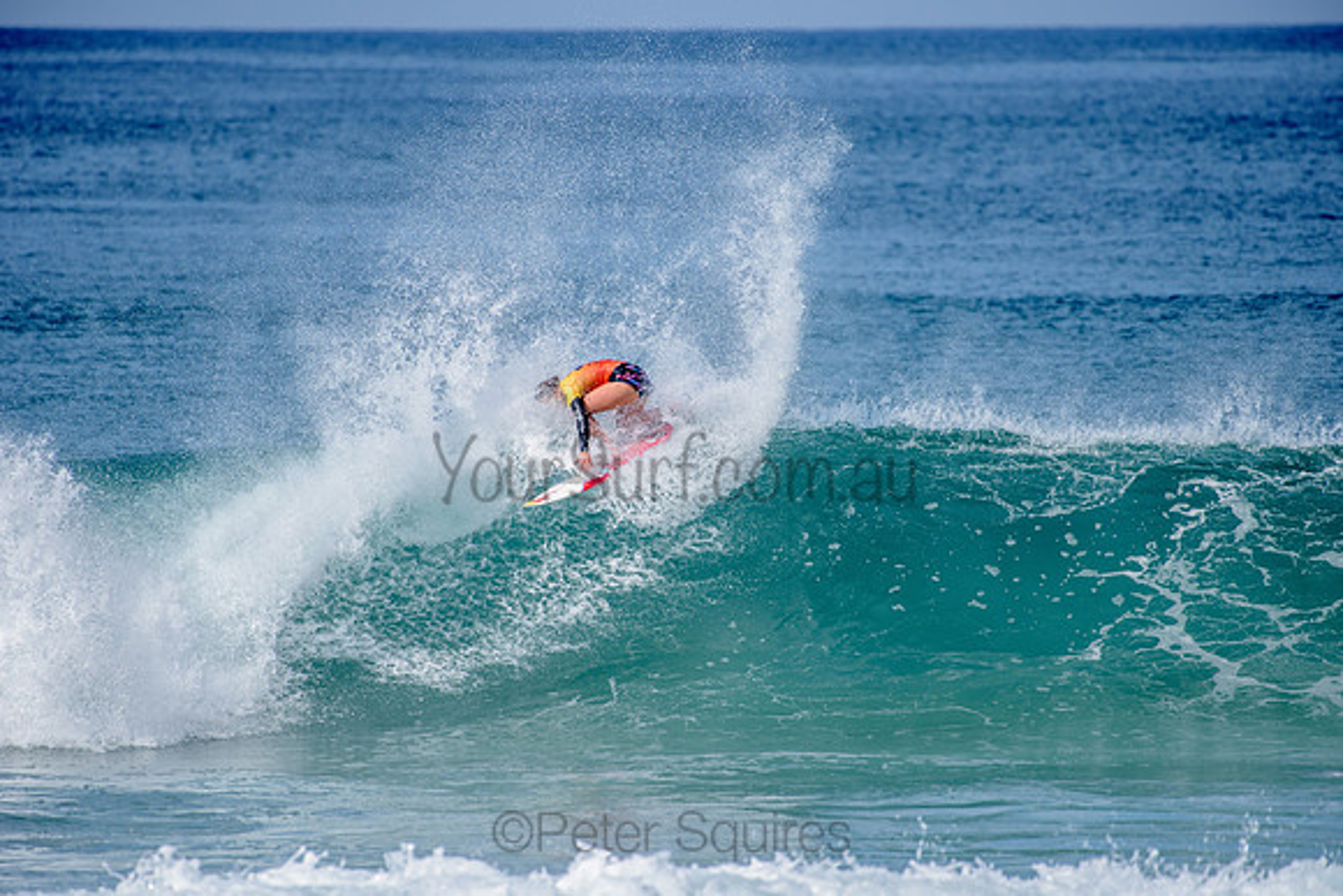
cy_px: 448
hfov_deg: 4.1
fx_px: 18656
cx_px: 672
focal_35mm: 500
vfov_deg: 2.8
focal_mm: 500
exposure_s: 1/2500
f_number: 6.3
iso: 250
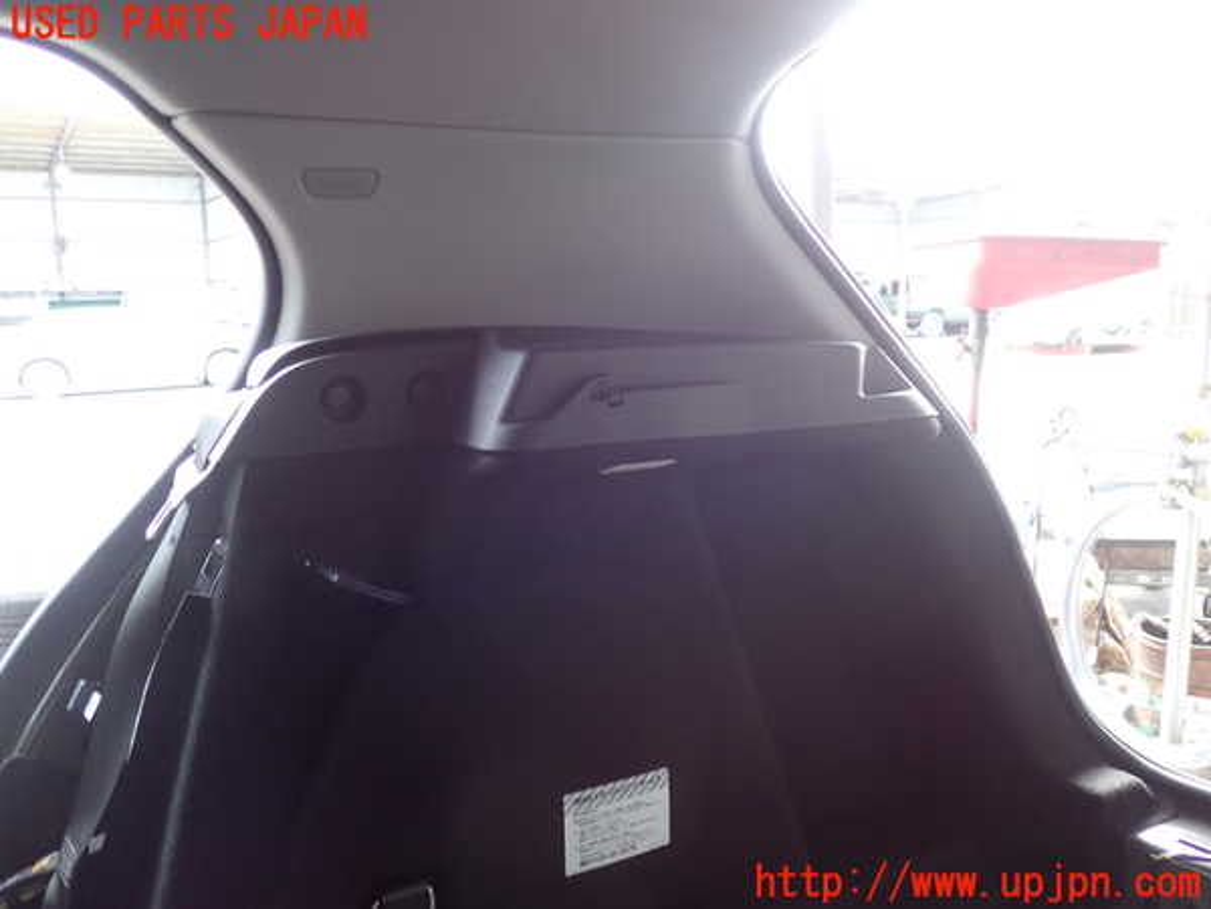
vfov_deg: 46.8
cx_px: 606
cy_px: 454
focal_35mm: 30
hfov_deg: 60.0
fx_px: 1050
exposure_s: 1/40
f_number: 2.3
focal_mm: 5.4
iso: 200
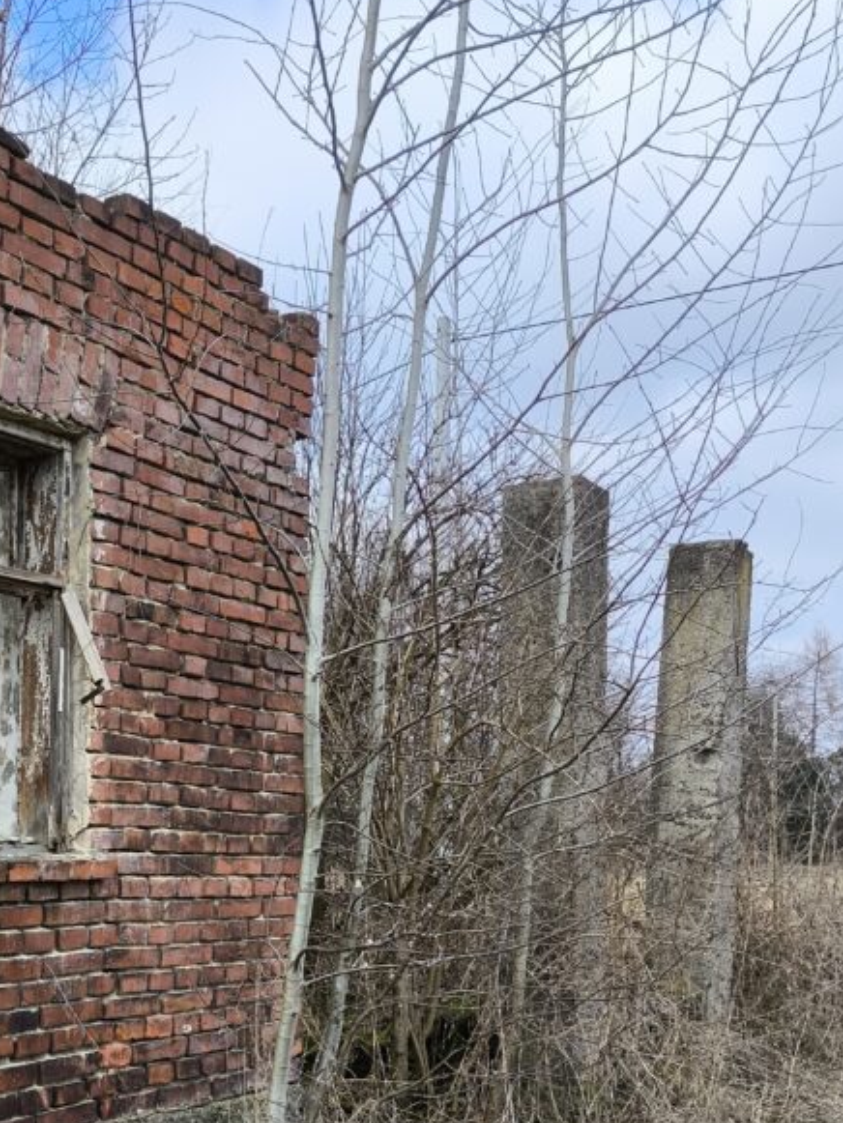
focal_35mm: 44
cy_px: 774
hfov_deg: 32.3
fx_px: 1428
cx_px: 211
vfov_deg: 42.2
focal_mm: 4.71
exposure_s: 1/737
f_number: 1.7
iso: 50
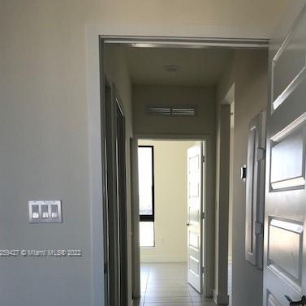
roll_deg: -0.4
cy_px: 253
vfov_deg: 38.2
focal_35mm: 42
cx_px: 183
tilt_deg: -7.1
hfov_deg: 39.9
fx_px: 420
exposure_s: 1/60
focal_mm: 3.99
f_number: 1.8
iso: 25
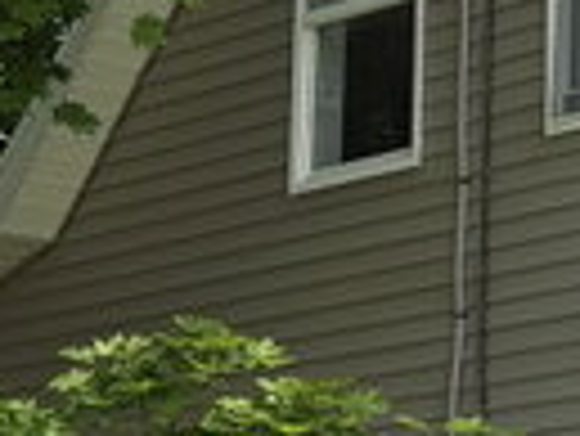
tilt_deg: +9.7
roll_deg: +0.9
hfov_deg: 9.8
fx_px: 3203
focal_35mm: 191
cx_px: 1030
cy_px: 157
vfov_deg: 7.8
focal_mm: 6.76
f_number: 1.78
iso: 80
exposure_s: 1/1250
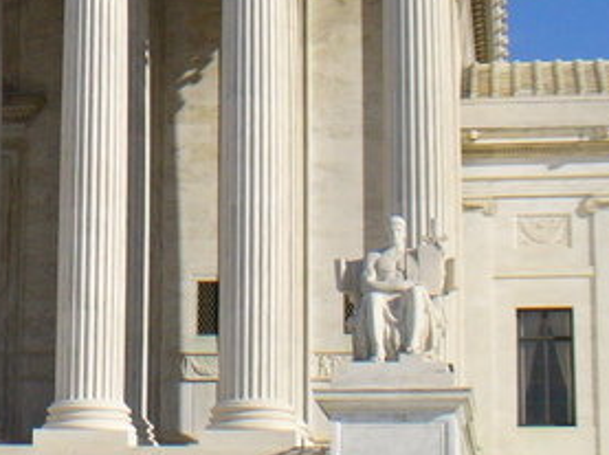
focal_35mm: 137
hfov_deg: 13.9
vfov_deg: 10.7
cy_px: -51
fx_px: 2407
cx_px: -167
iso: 80
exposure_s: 1/500
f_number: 5.6
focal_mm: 6.1
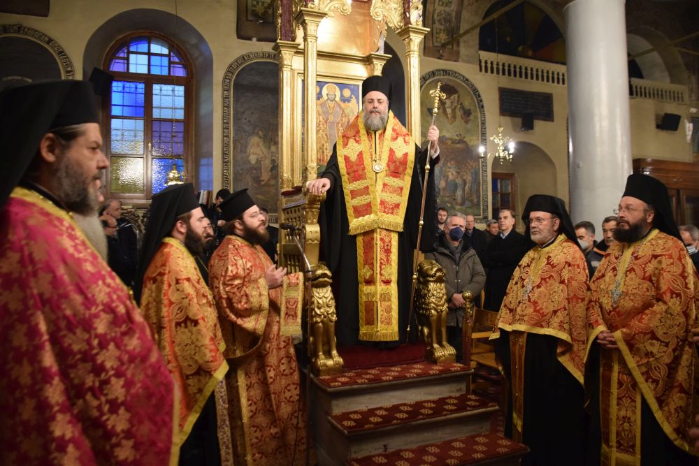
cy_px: 233
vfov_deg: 47.9
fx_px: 524
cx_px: 350
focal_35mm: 27
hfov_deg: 67.4
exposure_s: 1/60
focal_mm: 18
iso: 1800
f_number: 3.5
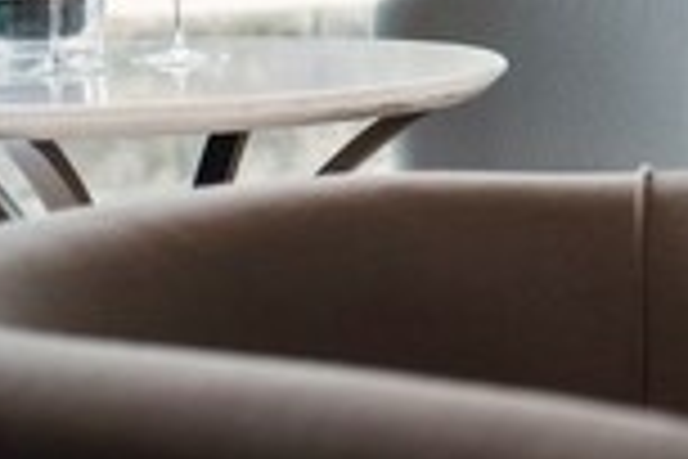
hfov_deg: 12.5
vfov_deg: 8.8
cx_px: 1214
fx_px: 2886
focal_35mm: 151
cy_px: -250
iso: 125
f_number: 2.8
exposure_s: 1/80
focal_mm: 35
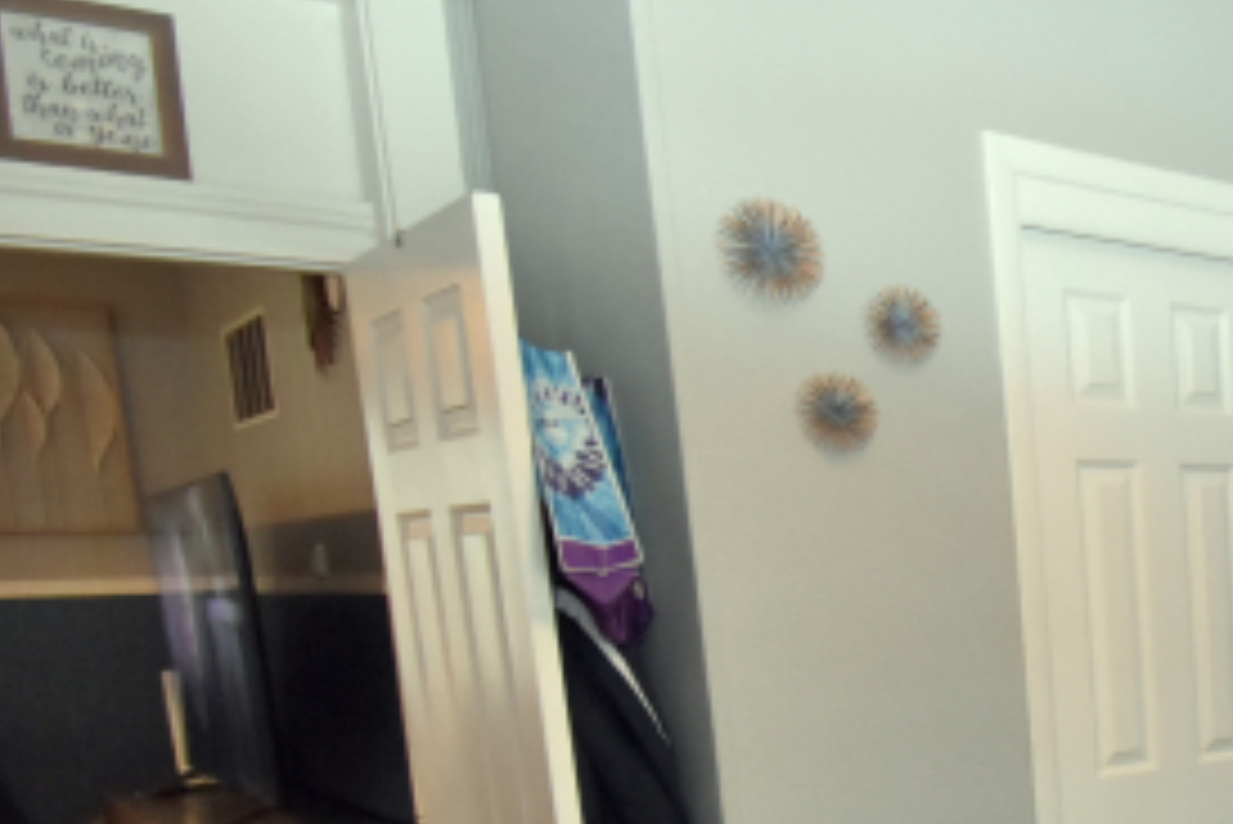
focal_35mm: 41
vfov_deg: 30.2
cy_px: 842
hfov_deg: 37.1
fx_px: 1405
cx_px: 1449
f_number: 4.5
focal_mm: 10
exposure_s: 1/60
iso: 2000
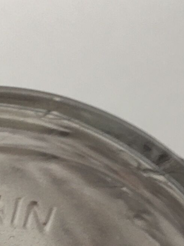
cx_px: -7
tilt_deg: -49.1
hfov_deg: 16.2
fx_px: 631
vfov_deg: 21.9
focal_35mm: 89
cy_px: 166
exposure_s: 1/17
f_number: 2.2
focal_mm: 4.15
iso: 32
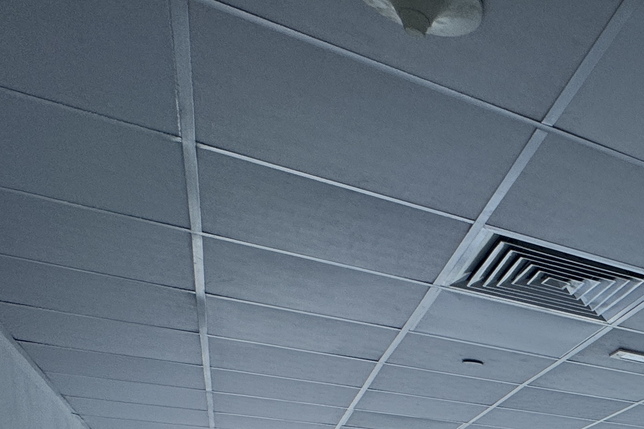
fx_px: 769
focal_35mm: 43
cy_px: 653
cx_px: 919
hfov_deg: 30.4
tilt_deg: -5.6
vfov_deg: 24.1
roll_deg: +0.0
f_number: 2.2
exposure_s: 1/309
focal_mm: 2.22
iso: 40
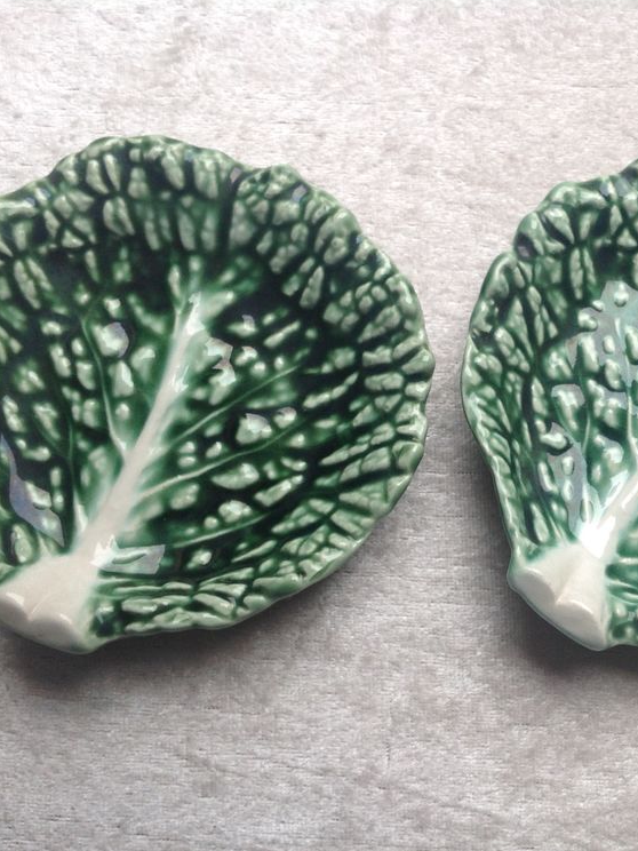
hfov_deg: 30.5
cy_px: 426
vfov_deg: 40.4
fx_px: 1155
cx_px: 458
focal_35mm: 47
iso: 64
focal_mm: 4.28
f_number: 2.4
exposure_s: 1/120
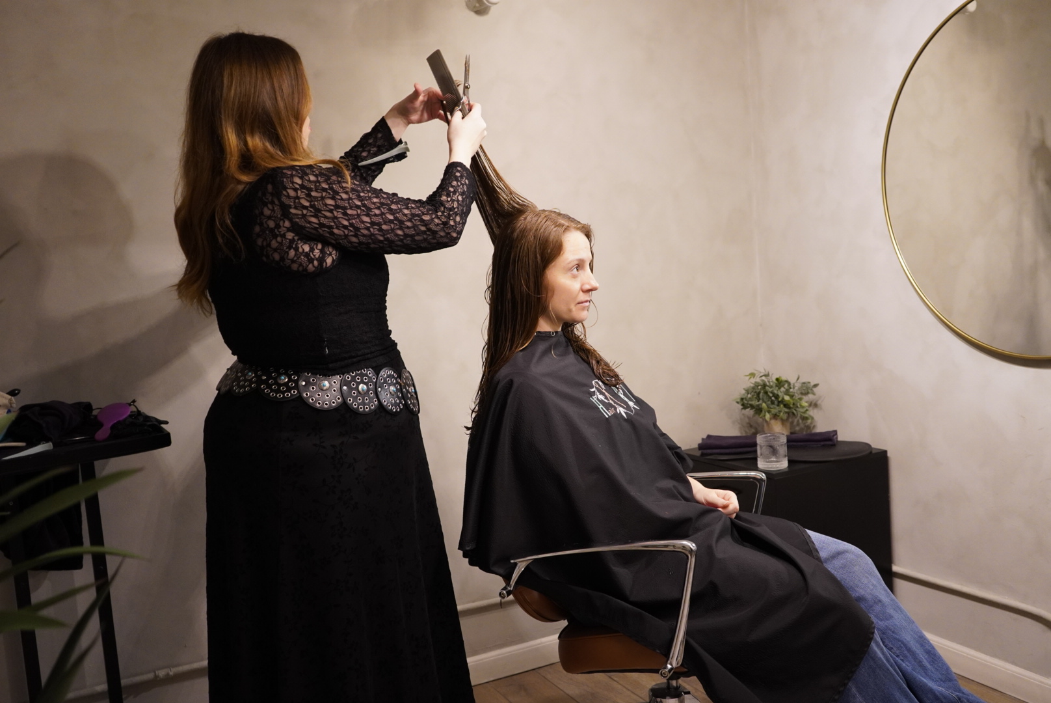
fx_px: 1052
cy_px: 352
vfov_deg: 36.9
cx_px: 526
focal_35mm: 36
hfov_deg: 53.1
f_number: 2.8
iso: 1000
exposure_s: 1/100
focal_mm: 24
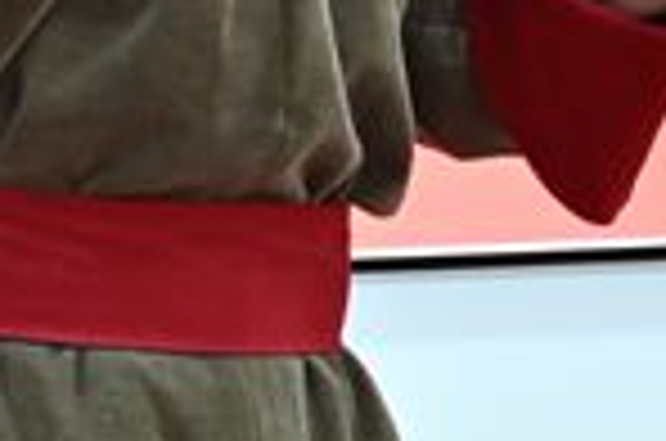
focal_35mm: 565
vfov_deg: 2.4
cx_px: 225
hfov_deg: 3.7
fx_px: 10430
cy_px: -360
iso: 6400
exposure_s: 1/60
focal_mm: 93
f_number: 7.1
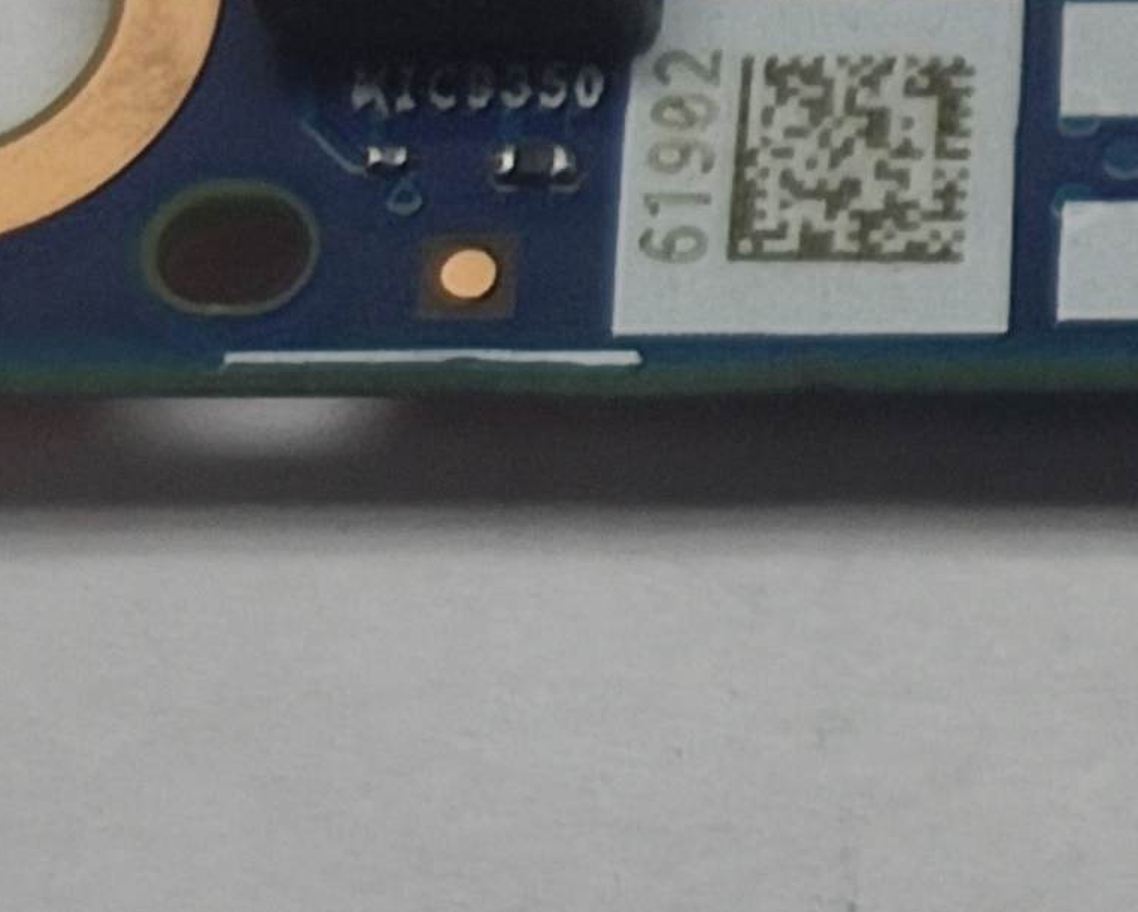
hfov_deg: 7.1
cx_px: 2104
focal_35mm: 266
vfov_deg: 5.8
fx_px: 8962
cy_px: 151
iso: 50
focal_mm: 4.71
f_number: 1.79
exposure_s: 1/302
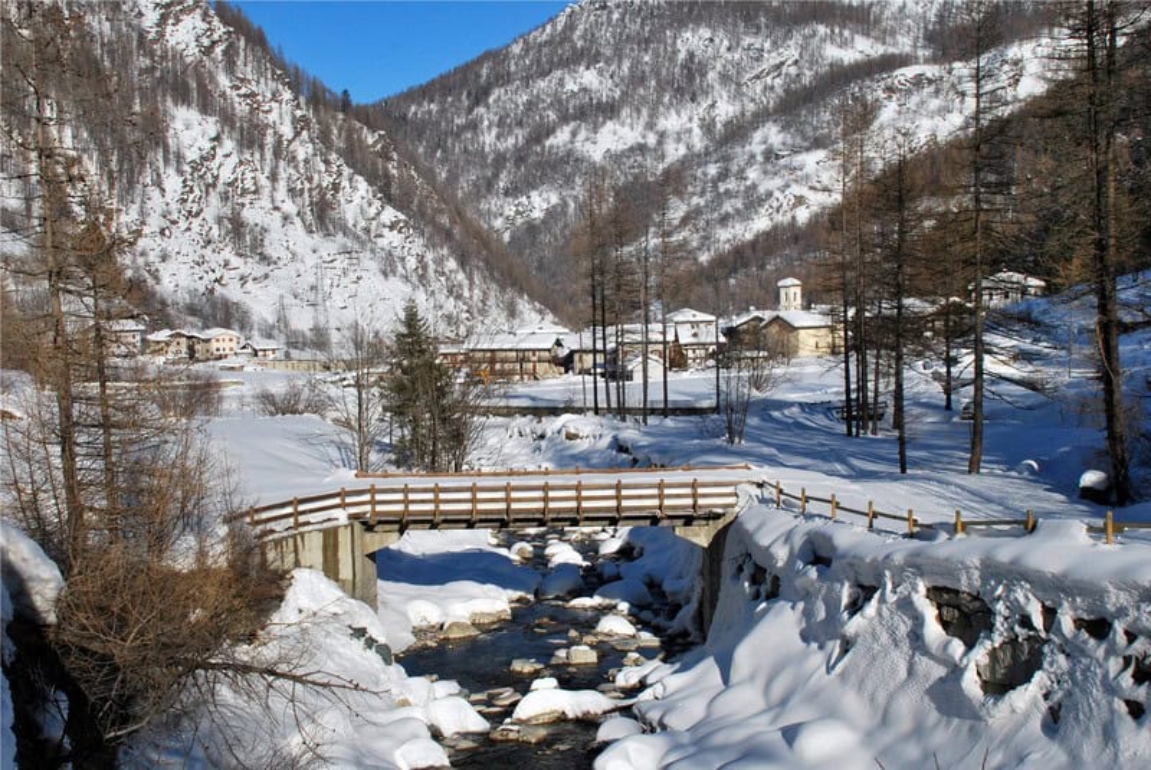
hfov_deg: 42.3
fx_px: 1488
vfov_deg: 29.0
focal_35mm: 46
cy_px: 385
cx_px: 576
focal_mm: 31
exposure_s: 1/400
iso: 200
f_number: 11
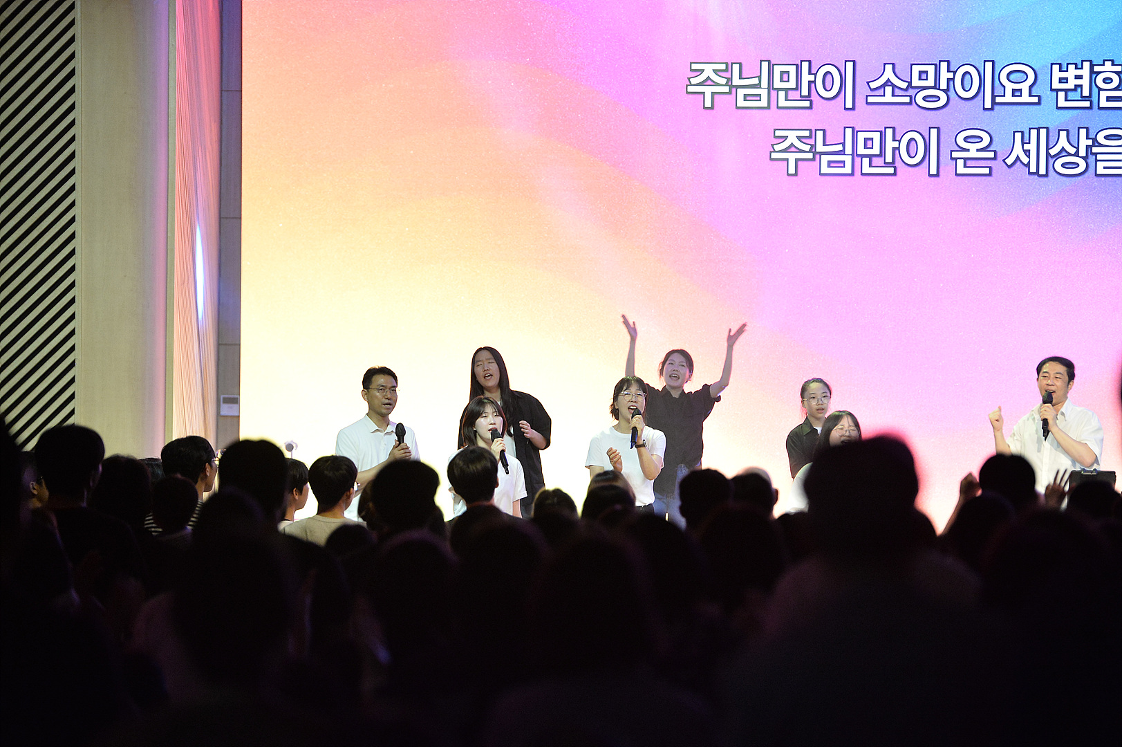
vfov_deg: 8.6
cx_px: 561
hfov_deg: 12.8
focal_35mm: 160
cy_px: 374
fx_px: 4983
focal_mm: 160
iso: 3200
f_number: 2.8
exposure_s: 1/200
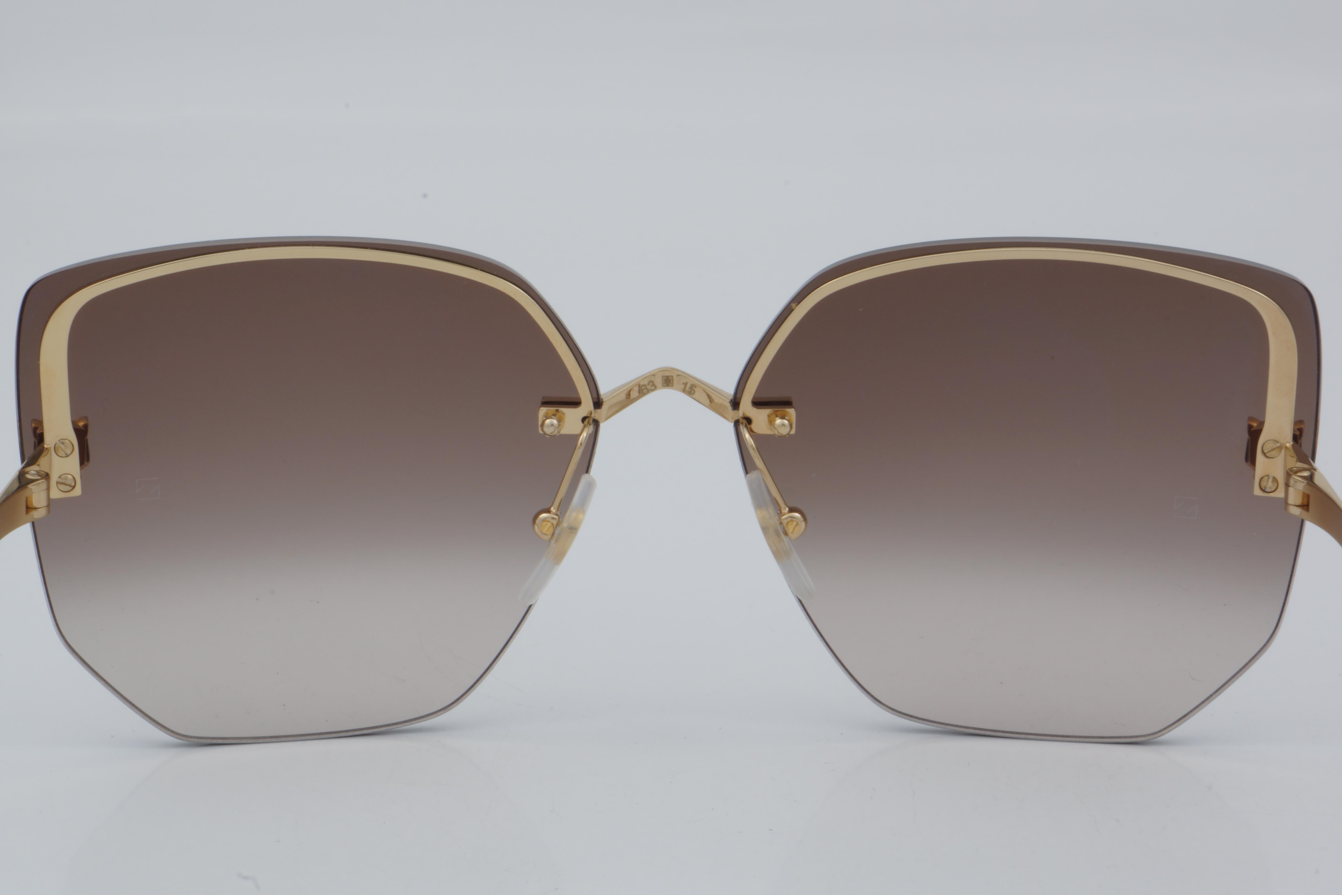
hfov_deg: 27.0
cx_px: 671
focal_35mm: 75
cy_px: 448
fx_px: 2796
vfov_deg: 18.2
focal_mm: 50
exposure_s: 1/4
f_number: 32
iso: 100
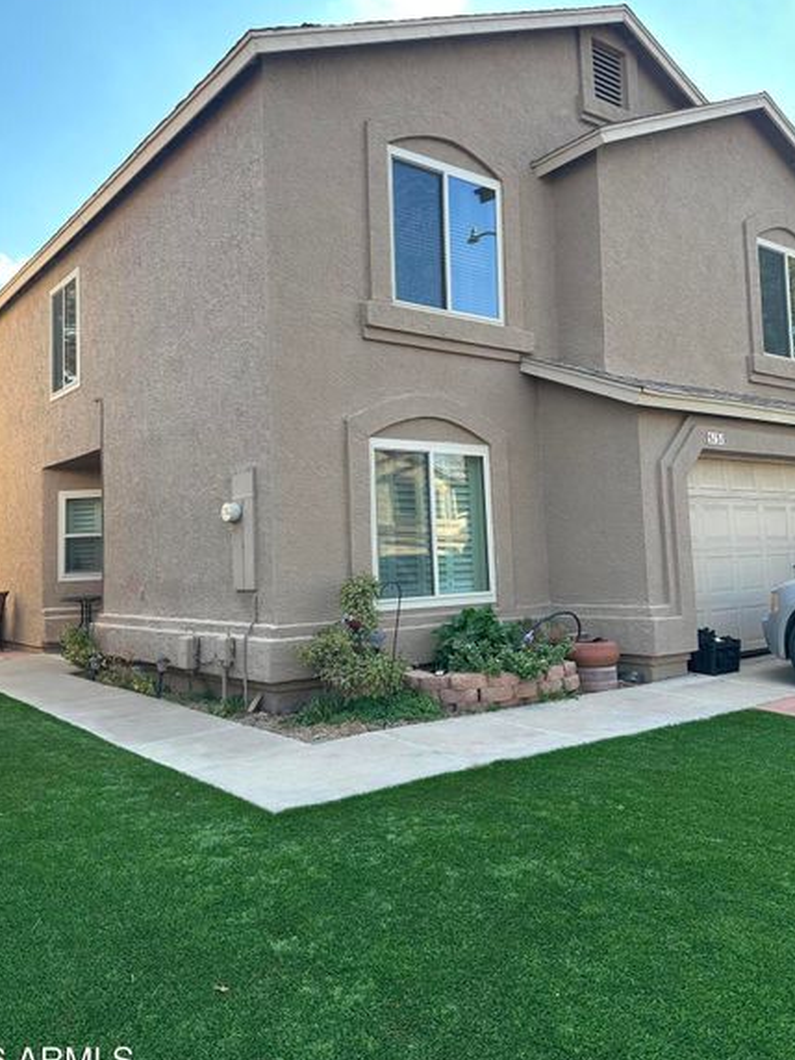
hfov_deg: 49.7
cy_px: 499
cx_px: 389
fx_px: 857
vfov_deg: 63.4
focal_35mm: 28
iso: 80
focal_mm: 6.86
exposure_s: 1/797
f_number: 1.78
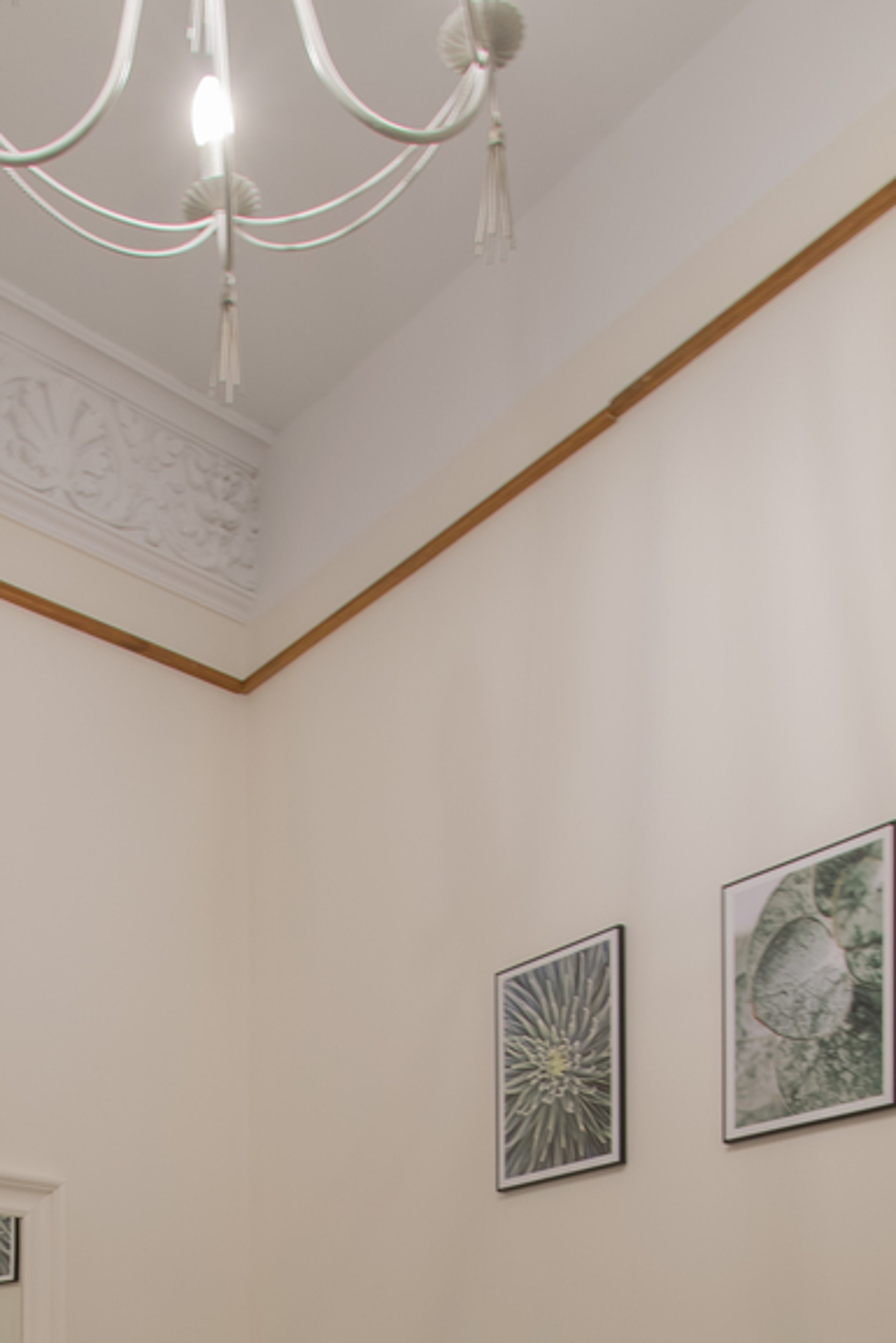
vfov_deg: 38.9
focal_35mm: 39
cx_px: 263
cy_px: 1541
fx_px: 1455
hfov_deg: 33.8
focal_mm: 10
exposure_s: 1/1.67
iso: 100
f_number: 8
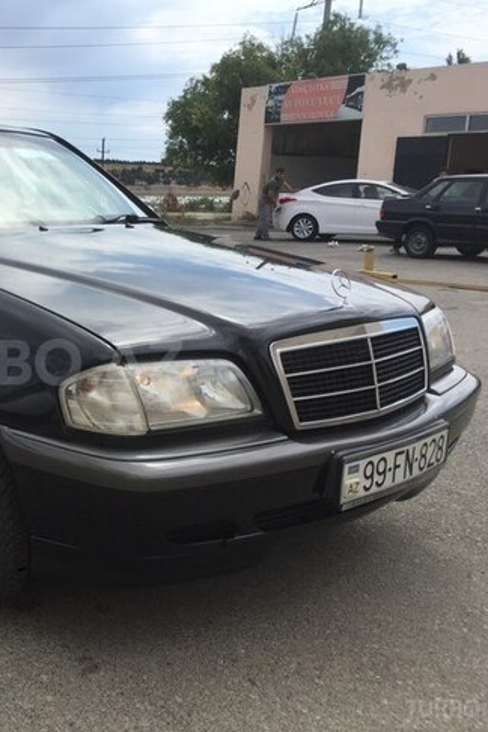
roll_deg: -2.8
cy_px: 362
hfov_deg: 30.8
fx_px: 834
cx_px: 29
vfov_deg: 47.4
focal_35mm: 41
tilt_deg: -12.2
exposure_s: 1/1980
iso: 32
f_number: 2.2
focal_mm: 4.15
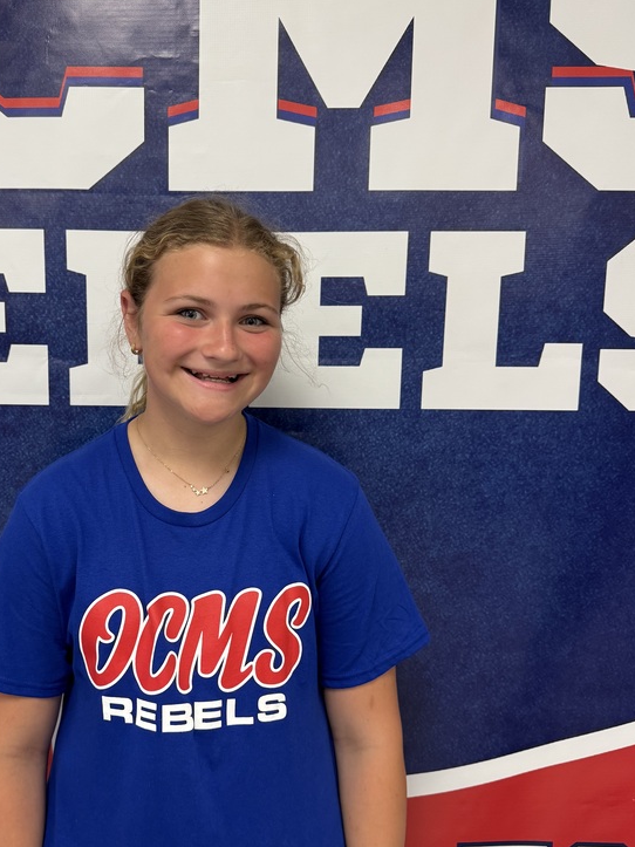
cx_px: 210
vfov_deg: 53.9
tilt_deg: -9.4
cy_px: 463
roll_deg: -0.4
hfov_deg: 41.2
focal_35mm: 34
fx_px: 832
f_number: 1.78
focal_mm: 6.76
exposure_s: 1/63
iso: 200
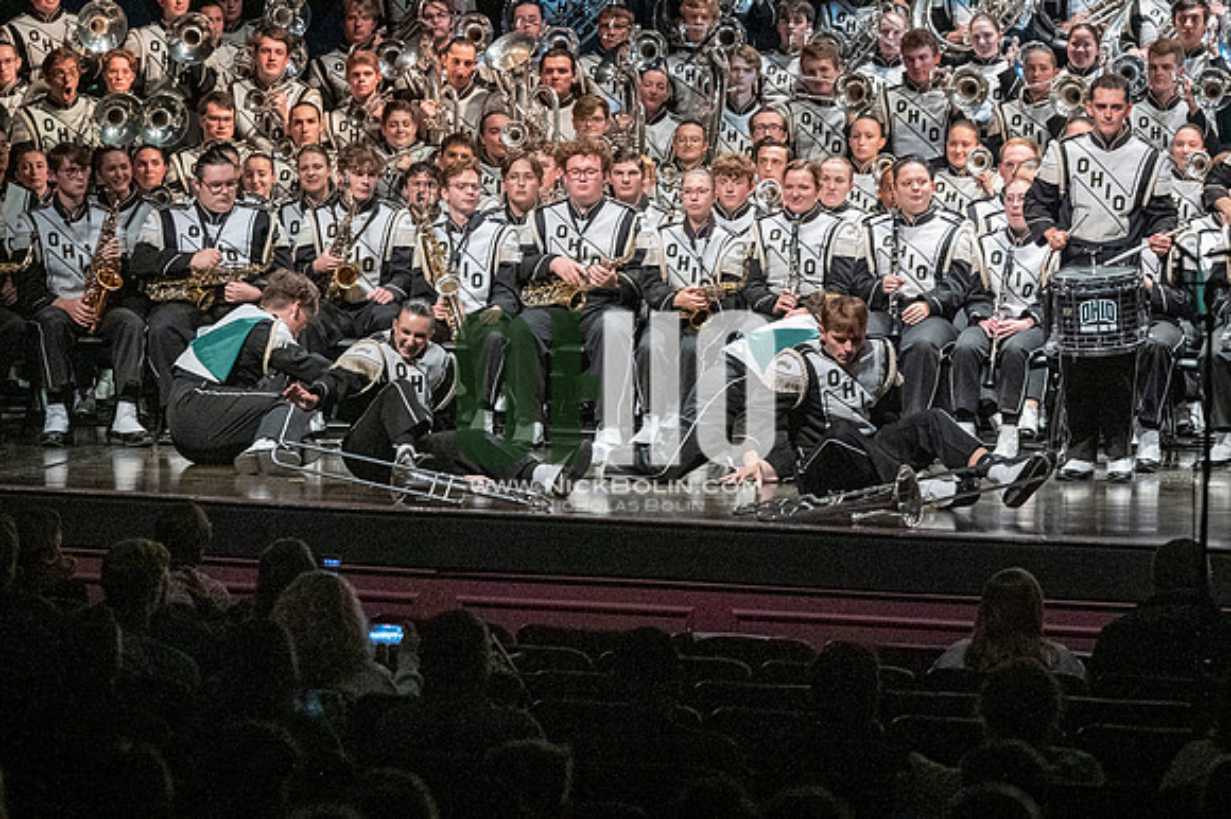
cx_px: 616
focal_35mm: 187
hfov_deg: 11.0
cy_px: 410
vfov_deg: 7.3
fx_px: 6390
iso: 4000
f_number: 4
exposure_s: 1/500
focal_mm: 125
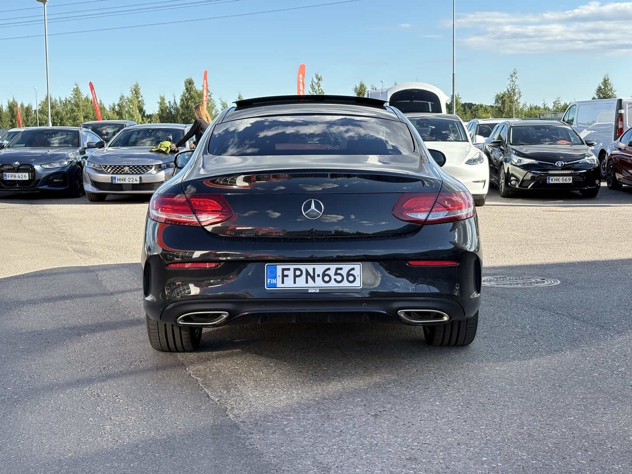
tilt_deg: -5.9
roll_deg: +1.6
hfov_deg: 36.8
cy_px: 237
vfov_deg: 28.0
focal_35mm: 52
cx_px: 316
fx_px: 949
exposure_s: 1/612
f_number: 1.6
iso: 50
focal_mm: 5.96
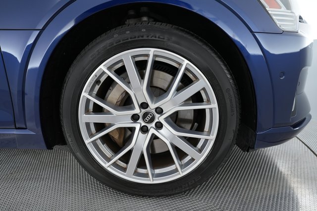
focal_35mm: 24
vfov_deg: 53.1
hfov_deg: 73.8
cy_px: 106
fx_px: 211
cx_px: 158
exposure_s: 1/30
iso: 500
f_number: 2.8
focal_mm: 24
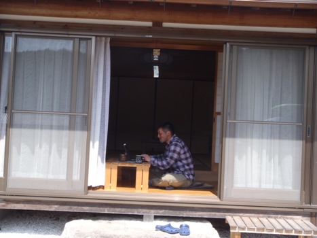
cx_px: 158
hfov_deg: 43.9
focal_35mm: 43
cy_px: 119
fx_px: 394
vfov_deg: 33.6
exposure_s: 1/200
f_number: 4.8
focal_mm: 7.73
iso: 80
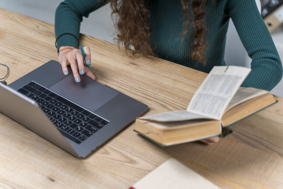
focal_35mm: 69
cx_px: 142
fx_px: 542
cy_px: 94
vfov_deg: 19.7
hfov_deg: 29.2
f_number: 2.8
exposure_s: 1/160
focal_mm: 69
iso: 320
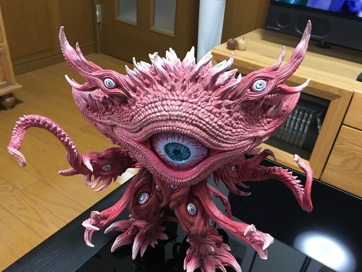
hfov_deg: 58.3
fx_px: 324
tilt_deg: -31.5
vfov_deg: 45.4
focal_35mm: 31
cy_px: 143
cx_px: 179
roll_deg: -4.3
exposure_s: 1/10
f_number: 2.2
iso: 80
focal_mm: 4.15
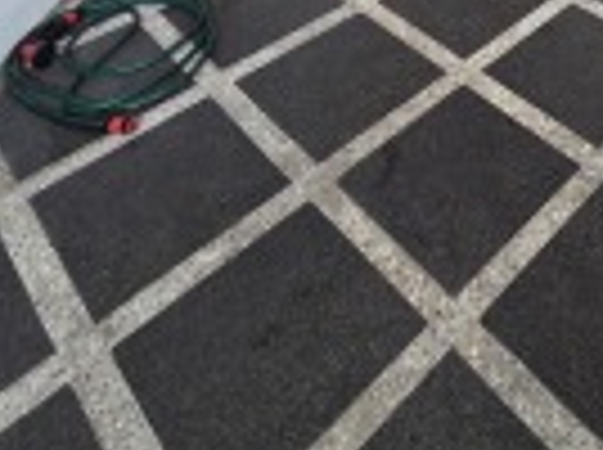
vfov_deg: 22.6
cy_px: -344
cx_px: 569
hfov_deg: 42.9
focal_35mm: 39
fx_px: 678
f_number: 2.2
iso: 125
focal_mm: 2.2
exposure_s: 1/100
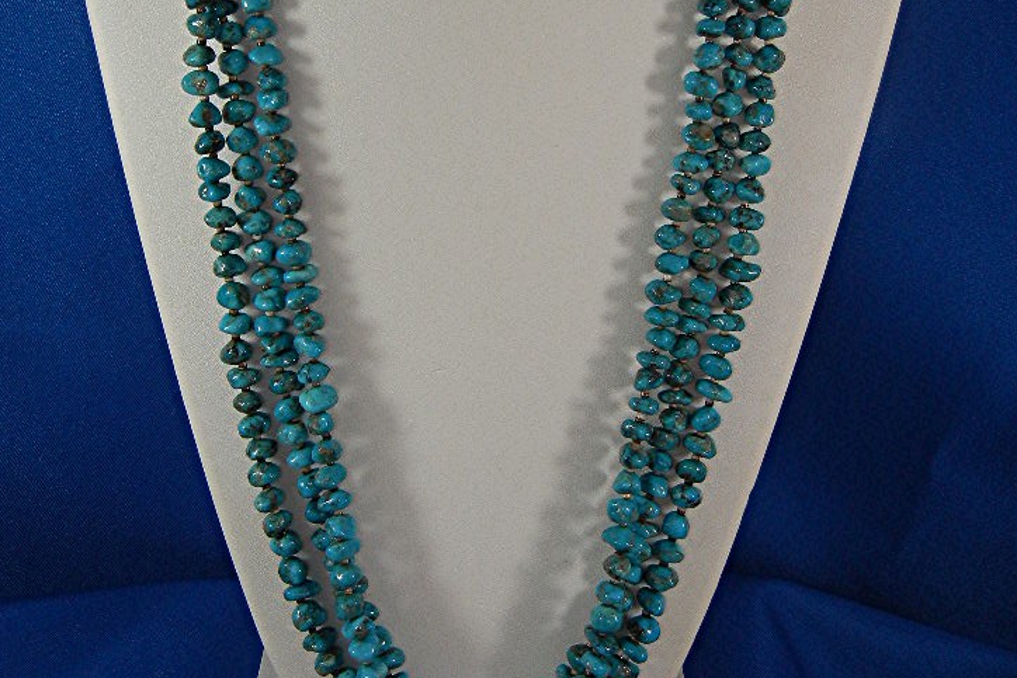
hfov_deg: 39.6
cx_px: 494
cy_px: 170
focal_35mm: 50
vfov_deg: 26.7
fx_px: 1413
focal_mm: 6.2
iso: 160
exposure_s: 1/91.8
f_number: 3.6
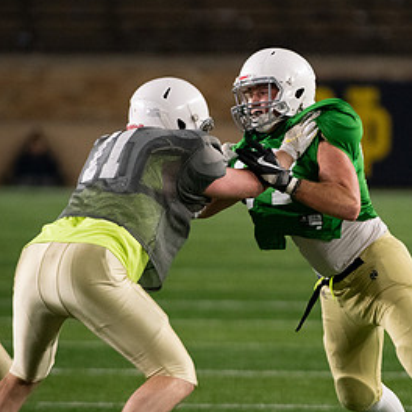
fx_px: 8806
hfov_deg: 2.7
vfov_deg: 2.7
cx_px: 300
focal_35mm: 654
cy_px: 204
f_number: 4.5
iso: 4500
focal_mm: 350
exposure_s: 1/500
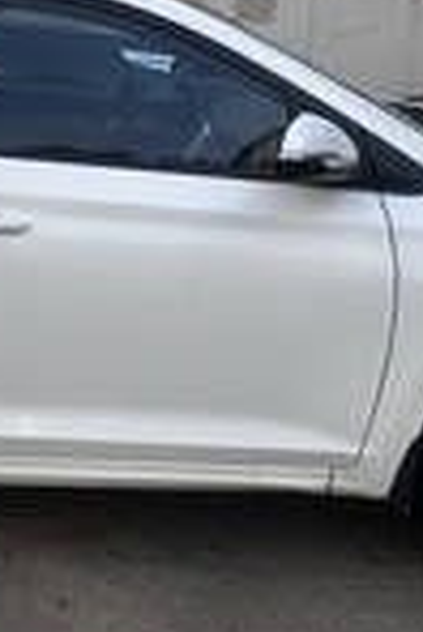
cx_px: -45
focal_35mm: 77
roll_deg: +0.4
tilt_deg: -14.1
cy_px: 258
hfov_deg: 17.2
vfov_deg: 26.2
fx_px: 1354
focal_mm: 6.86
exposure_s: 1/1664
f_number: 1.78
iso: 80
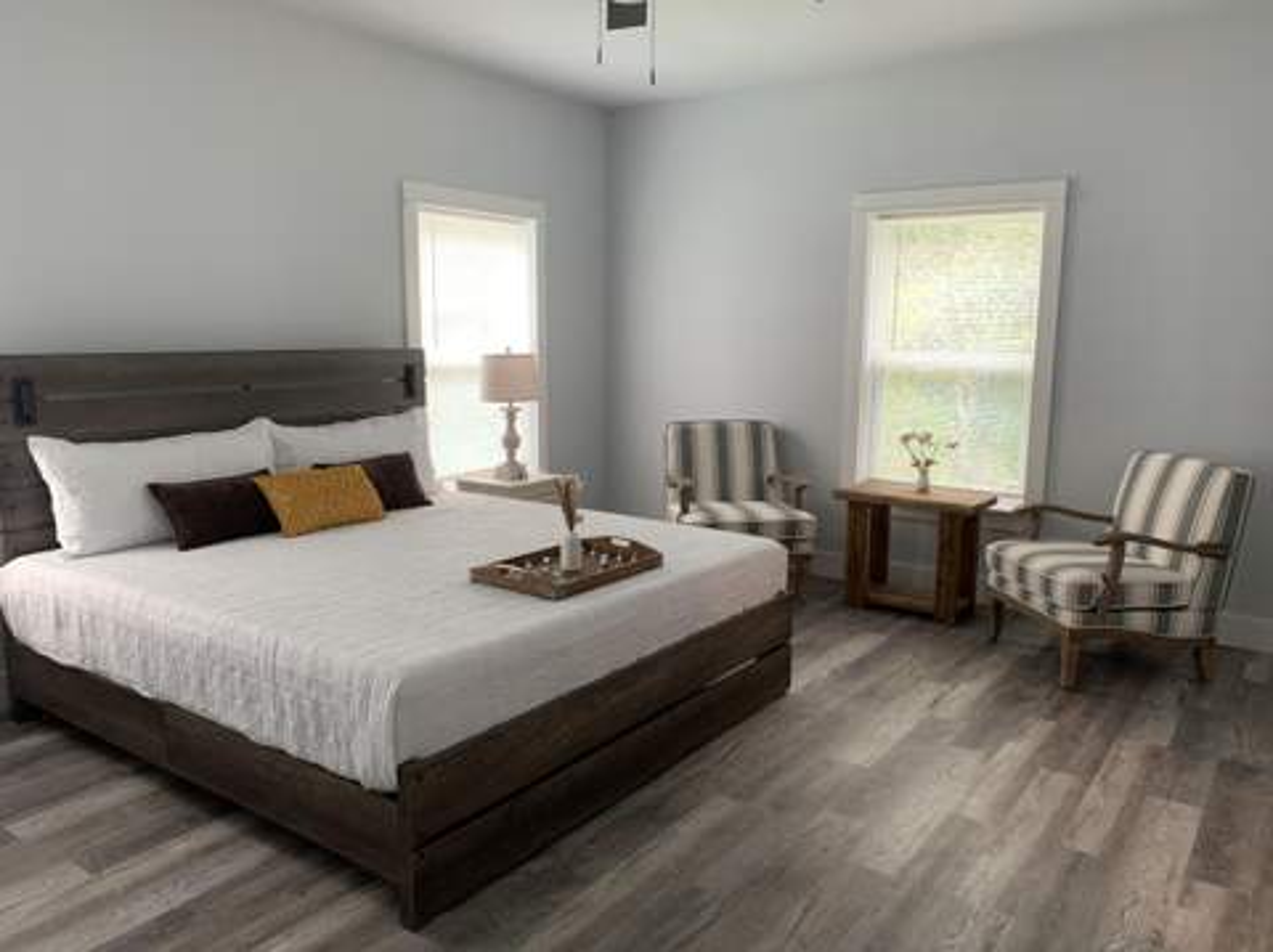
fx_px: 955
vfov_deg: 53.0
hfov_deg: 67.4
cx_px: 636
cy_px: 476
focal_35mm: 26
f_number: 1.8
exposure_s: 1/64
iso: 100
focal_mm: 4.25
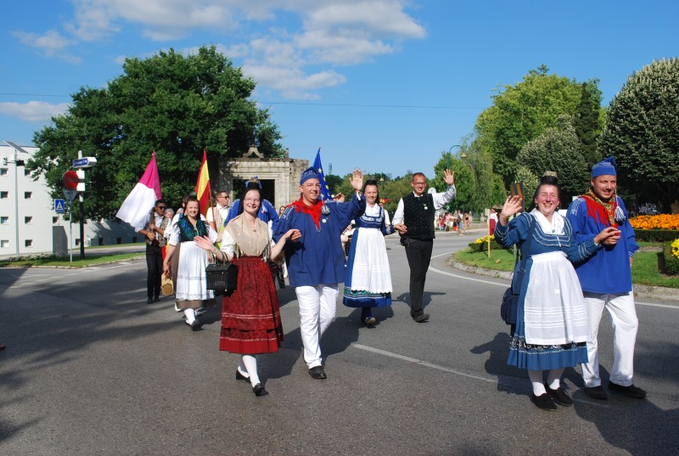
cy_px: 228
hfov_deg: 53.0
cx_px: 340
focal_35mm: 36
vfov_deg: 37.0
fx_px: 680
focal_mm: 24
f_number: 8
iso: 100
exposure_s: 1/250
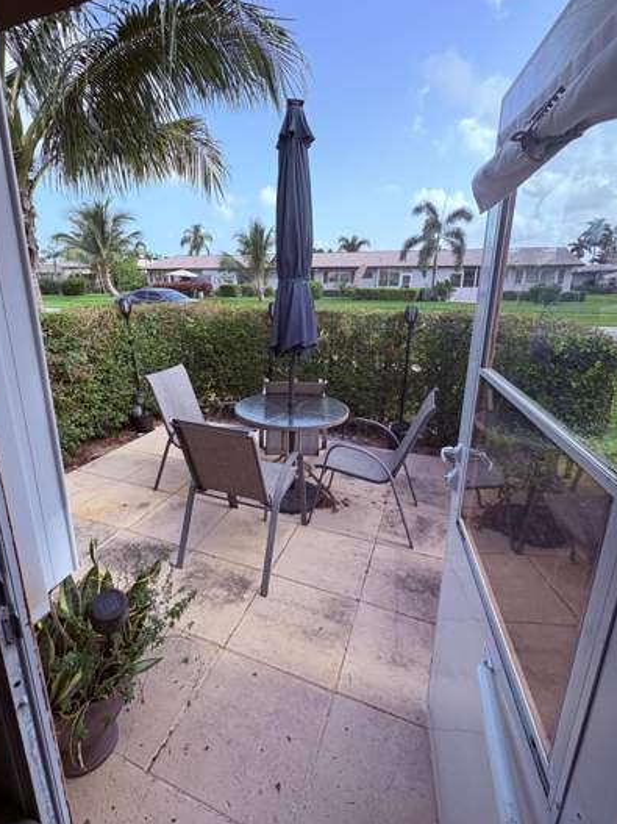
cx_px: 280
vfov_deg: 90.9
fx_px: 404
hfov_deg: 74.5
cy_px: 388
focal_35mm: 17
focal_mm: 2.22
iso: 64
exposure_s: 1/620
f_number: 2.2
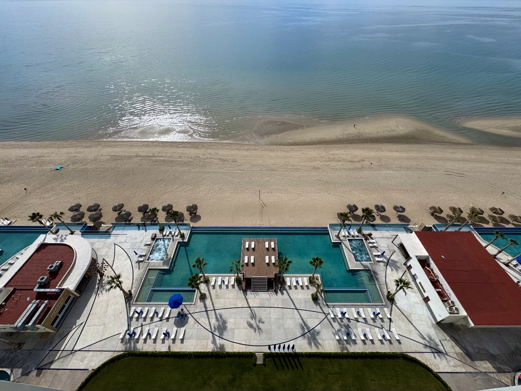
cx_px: 260
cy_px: 196
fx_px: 211
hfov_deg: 102.1
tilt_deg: -44.2
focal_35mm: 14
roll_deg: -1.0
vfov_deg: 85.7
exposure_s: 1/3390
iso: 50
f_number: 2.2
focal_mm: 2.22
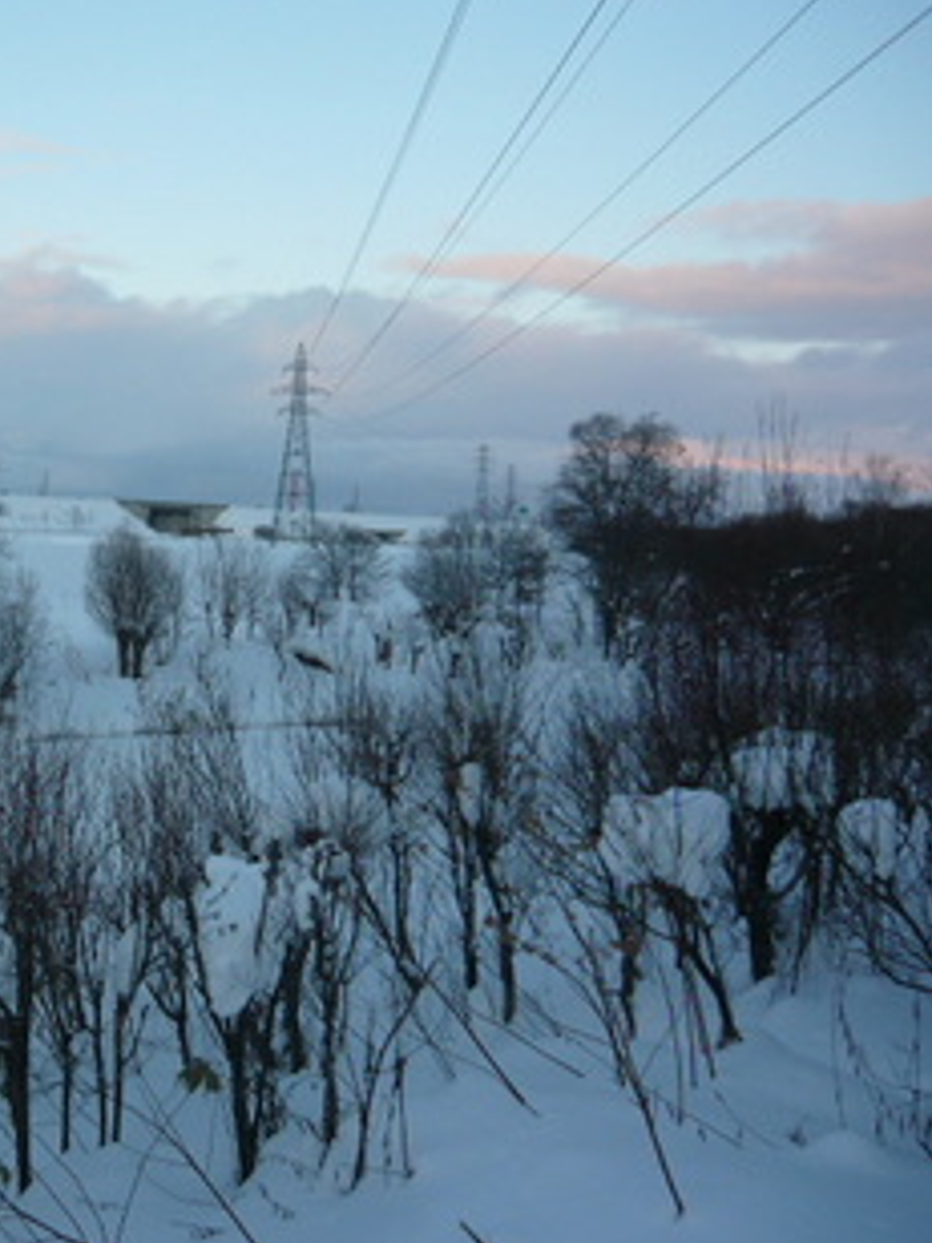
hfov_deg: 30.7
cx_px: 93
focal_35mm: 45
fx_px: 1615
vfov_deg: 42.1
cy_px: 615
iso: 100
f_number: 2.8
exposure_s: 1/200
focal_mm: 5.5
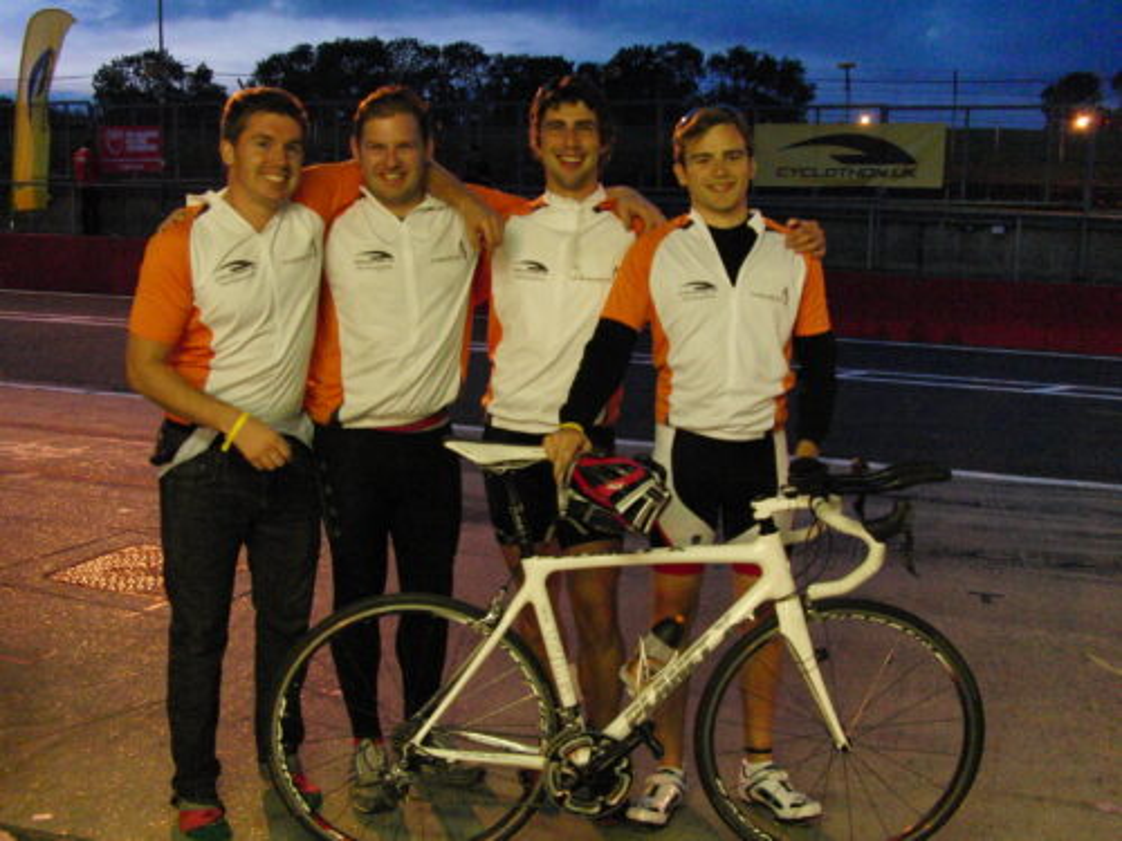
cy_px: 420
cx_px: 561
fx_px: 1167
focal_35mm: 36
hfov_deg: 51.4
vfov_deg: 39.7
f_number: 2.7
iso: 800
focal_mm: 7.3
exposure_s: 1/60
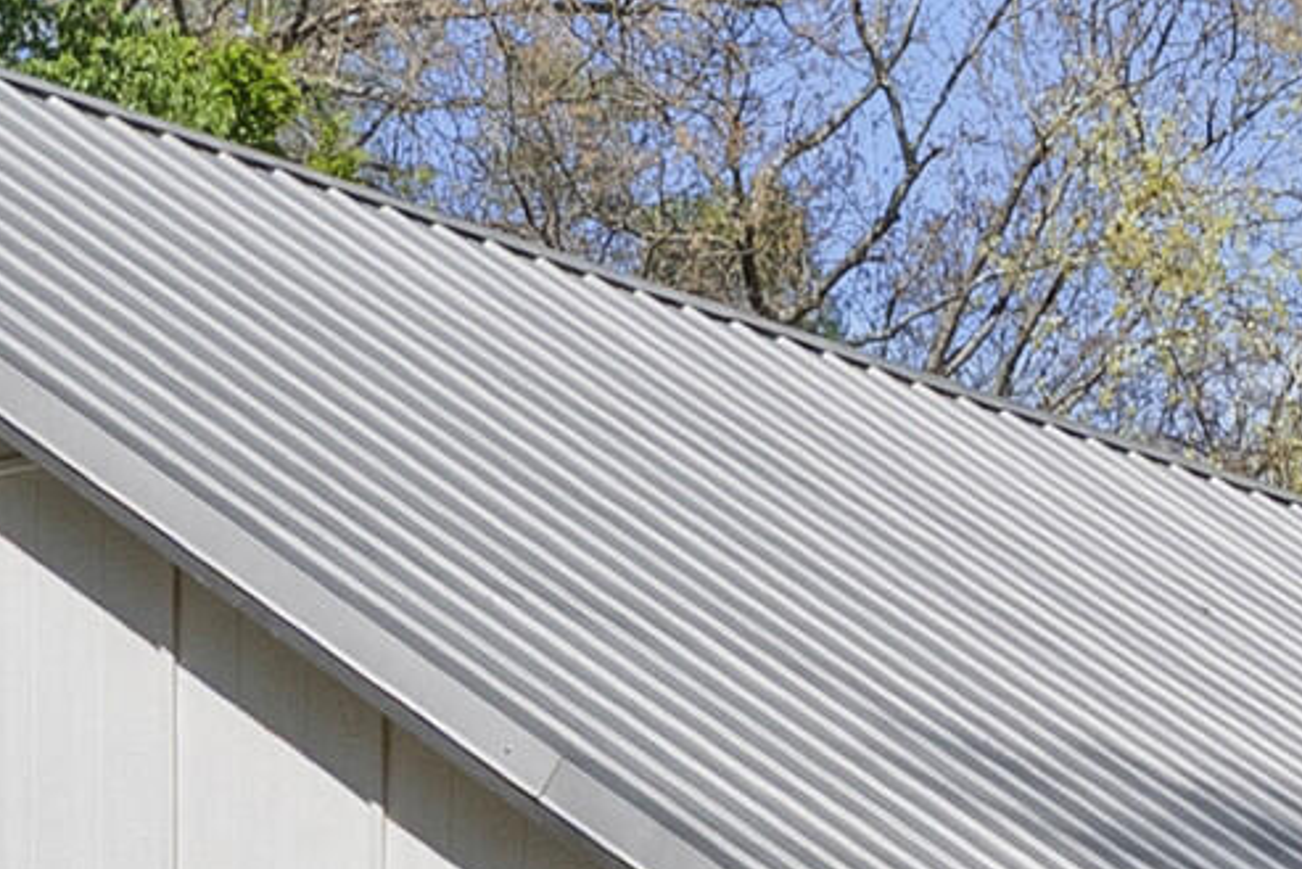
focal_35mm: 206
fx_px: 7452
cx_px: 618
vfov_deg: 6.4
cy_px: 1856
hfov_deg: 10.0
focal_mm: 35
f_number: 9
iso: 800
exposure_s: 1/640
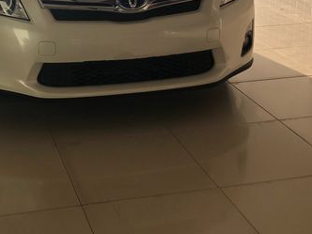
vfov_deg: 26.6
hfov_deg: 35.0
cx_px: 89
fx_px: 487
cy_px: 54
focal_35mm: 54
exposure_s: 1/235
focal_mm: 4
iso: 20
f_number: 1.8
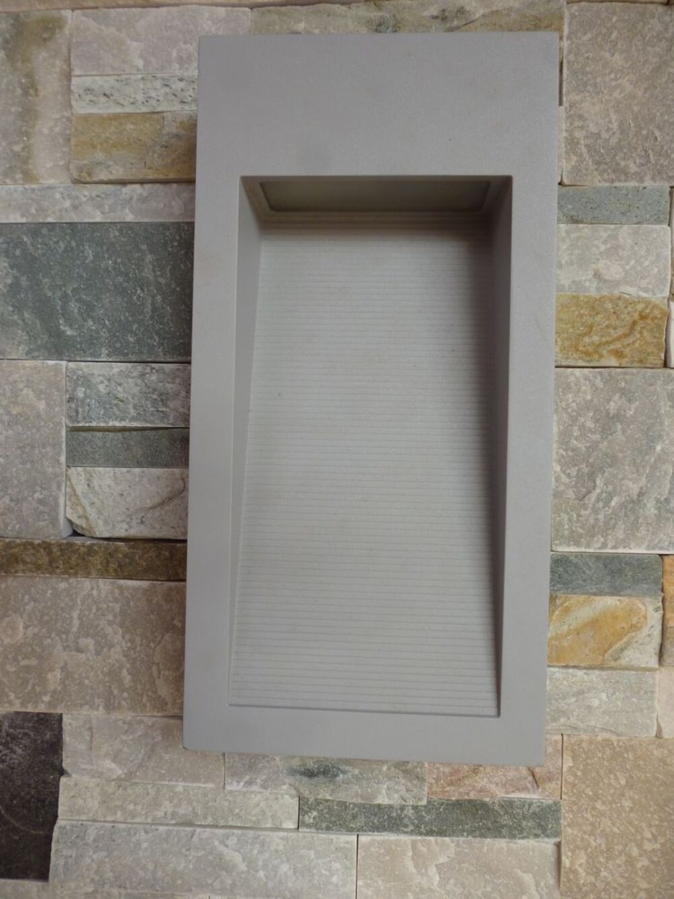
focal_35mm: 28
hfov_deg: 49.8
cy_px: 450
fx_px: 727
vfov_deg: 63.4
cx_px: 337
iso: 100
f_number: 3.1
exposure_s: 1/125
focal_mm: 5
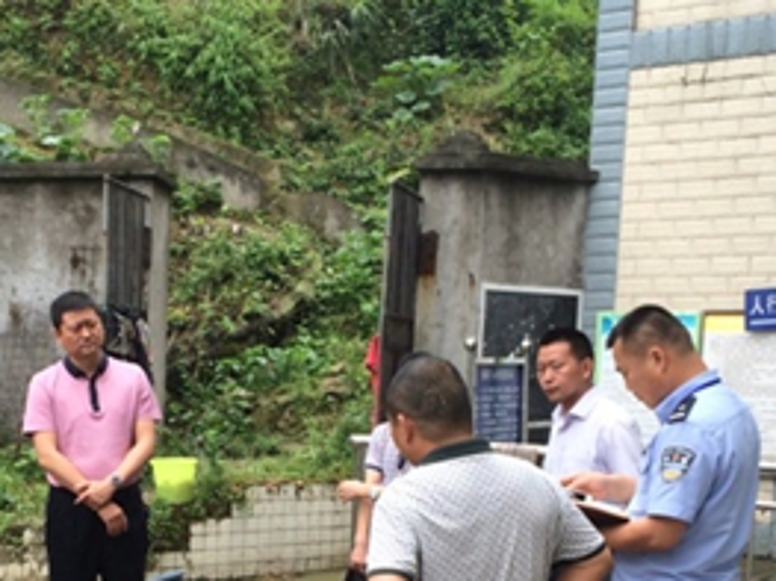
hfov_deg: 33.6
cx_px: 286
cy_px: 500
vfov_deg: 25.0
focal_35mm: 57
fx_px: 1277
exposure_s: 1/436
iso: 32
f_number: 2.2
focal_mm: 4.12
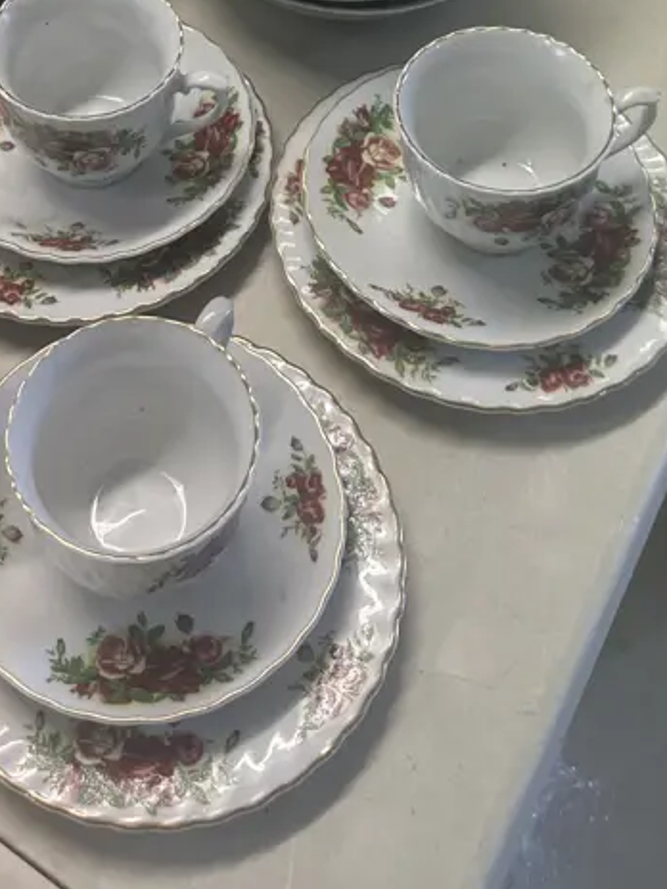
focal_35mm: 53
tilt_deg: -44.4
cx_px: 165
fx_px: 1362
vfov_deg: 32.5
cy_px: -52
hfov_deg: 27.1
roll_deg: +1.2
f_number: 1.78
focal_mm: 6.86
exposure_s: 1/100
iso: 160
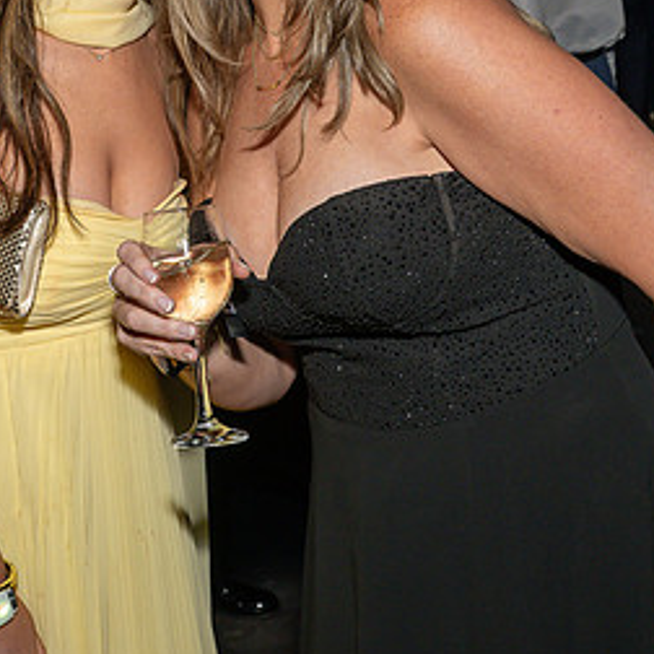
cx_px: 56
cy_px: 8
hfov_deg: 21.2
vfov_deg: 21.0
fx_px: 1710
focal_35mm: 80
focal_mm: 29
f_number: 8
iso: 800
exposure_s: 1/250
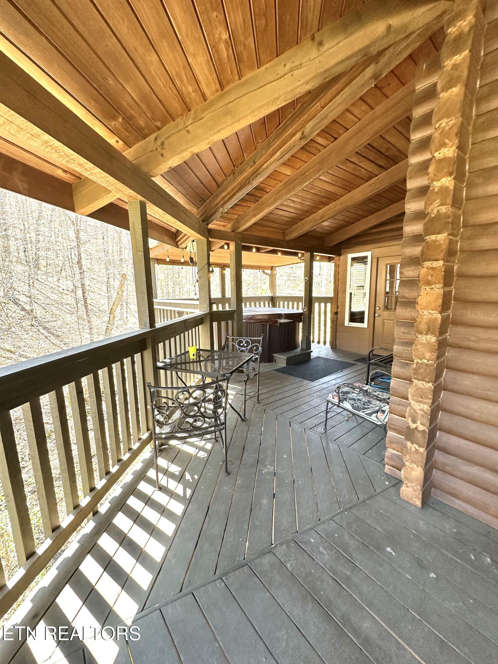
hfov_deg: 85.7
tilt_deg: -8.8
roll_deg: +0.7
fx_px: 269
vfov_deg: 102.1
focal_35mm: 14
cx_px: 249
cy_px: 332
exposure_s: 1/99
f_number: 2.2
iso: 160
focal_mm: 2.22
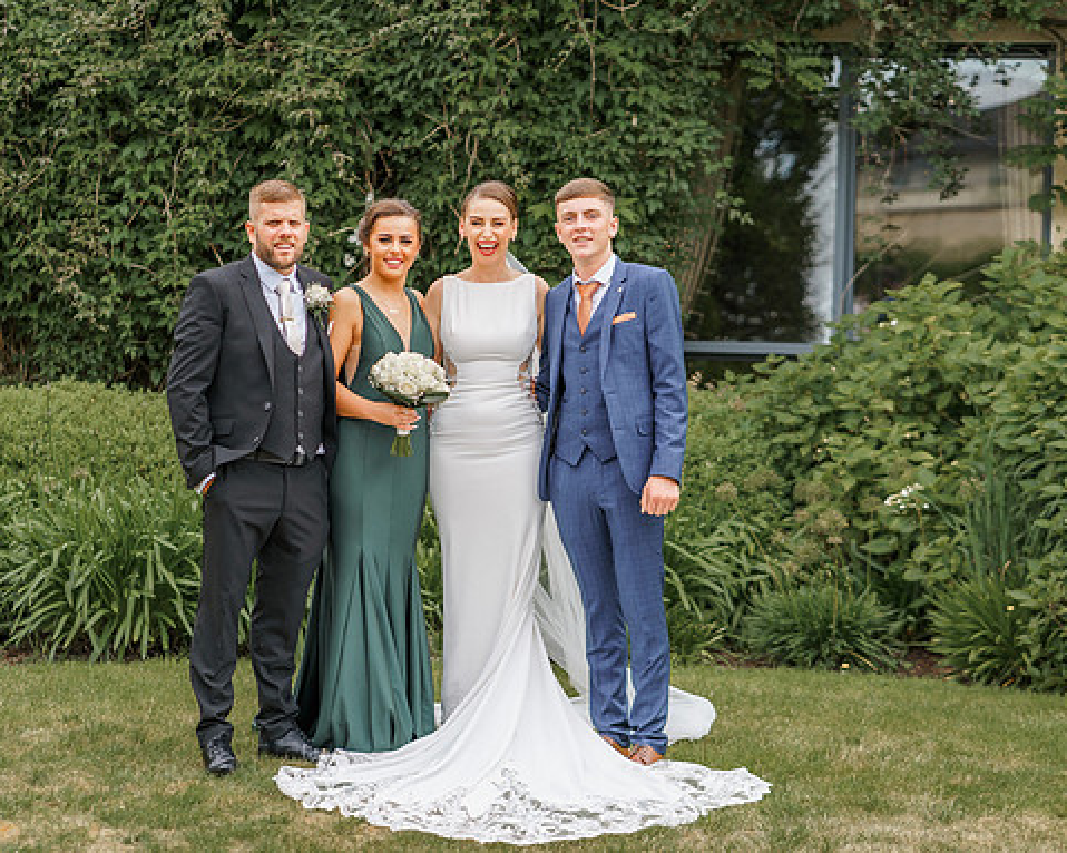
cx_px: 466
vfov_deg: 14.5
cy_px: 466
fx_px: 3347
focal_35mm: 106
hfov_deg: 18.1
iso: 100
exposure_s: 1/640
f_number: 2.8
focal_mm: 85
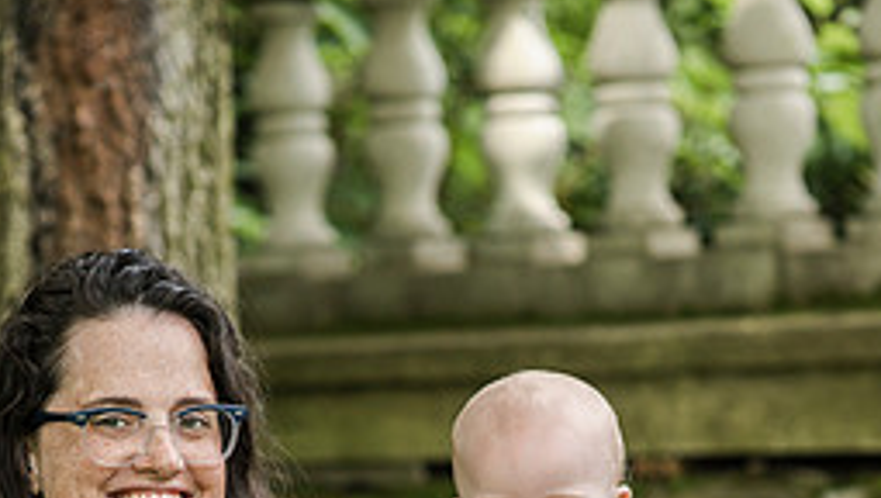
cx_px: 401
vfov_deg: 7.7
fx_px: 3671
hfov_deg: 13.7
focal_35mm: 157
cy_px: 612
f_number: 3.5
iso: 800
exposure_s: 1/1250
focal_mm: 85
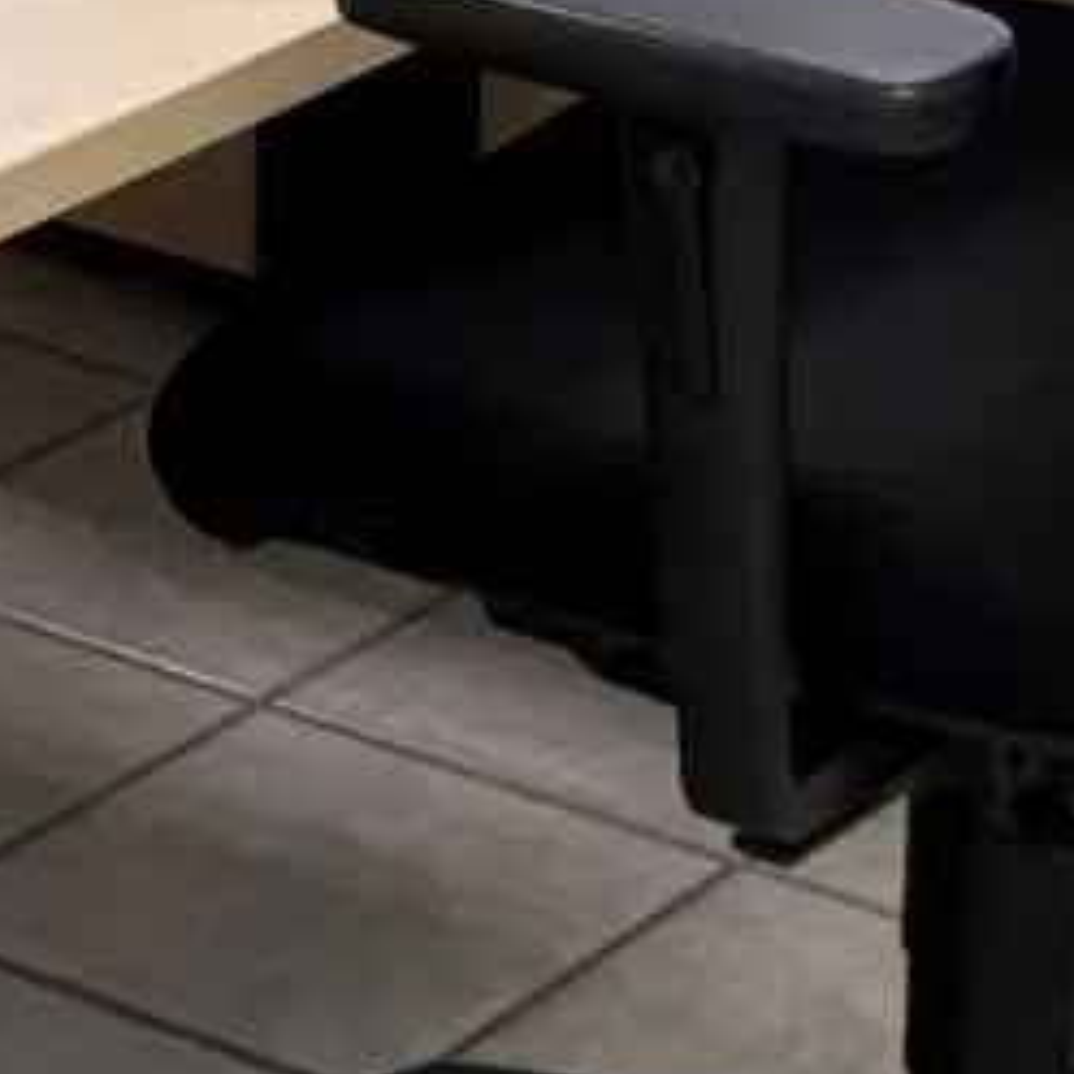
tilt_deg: -23.9
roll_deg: +2.0
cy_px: 567
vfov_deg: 9.8
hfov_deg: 9.8
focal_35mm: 178
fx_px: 6248
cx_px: 325
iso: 125
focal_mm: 5.96
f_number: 1.6
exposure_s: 1/100
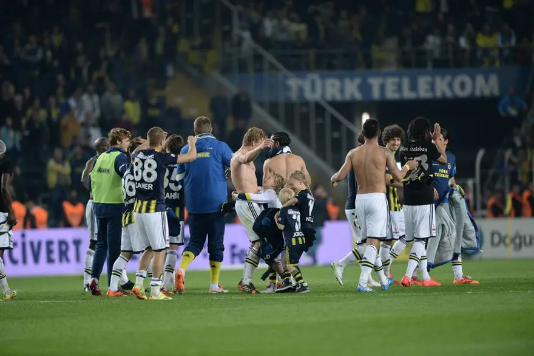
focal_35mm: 400
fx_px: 5931
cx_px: 267
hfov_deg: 5.2
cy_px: 178
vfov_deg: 3.4
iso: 2000
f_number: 3.5
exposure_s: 1/1250
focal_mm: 400
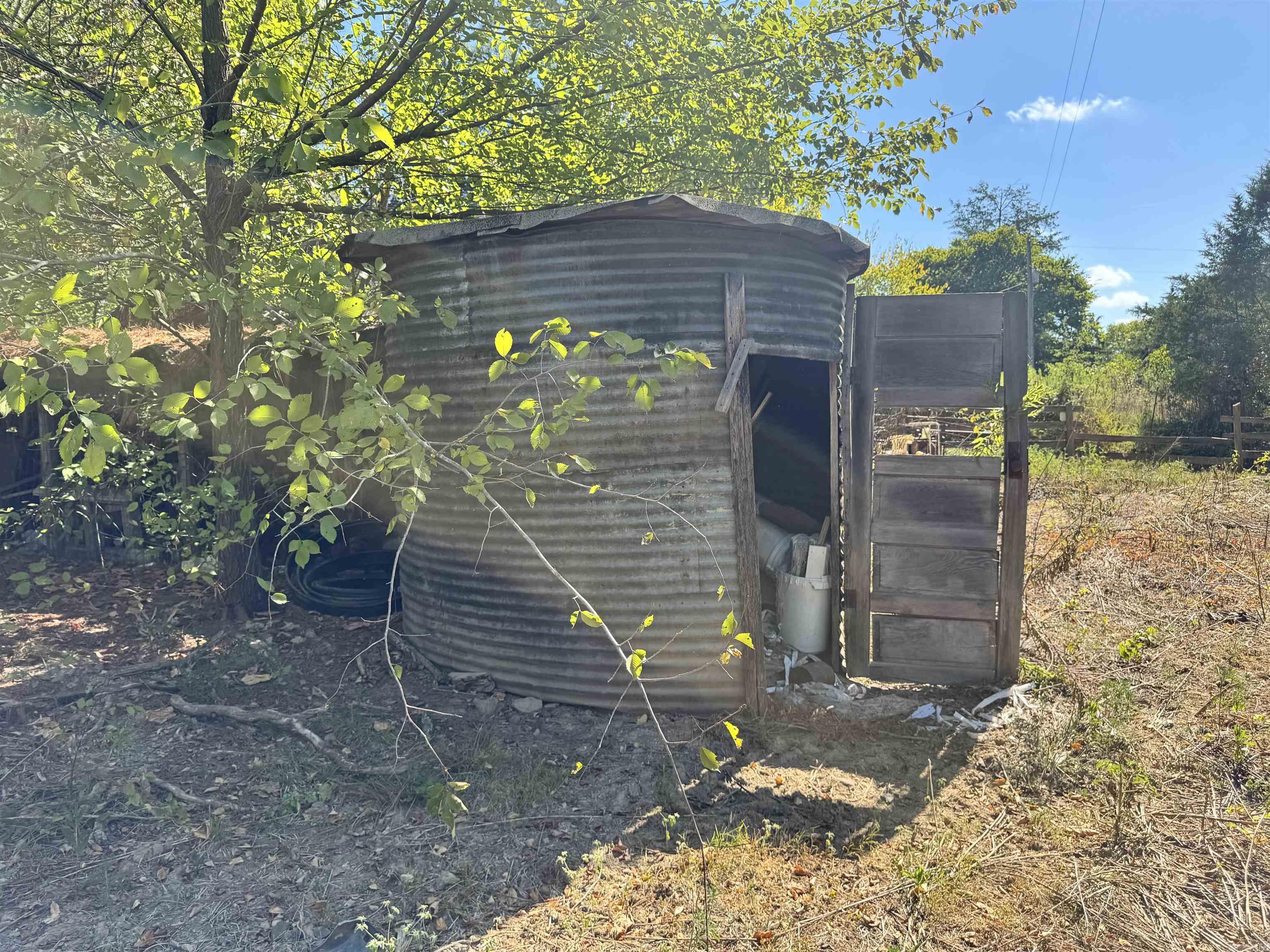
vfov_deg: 56.8
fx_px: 881
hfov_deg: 71.6
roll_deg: +3.7
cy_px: 476
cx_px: 635
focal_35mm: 24
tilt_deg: -3.4
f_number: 1.78
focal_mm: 6.76
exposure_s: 1/1094
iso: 80
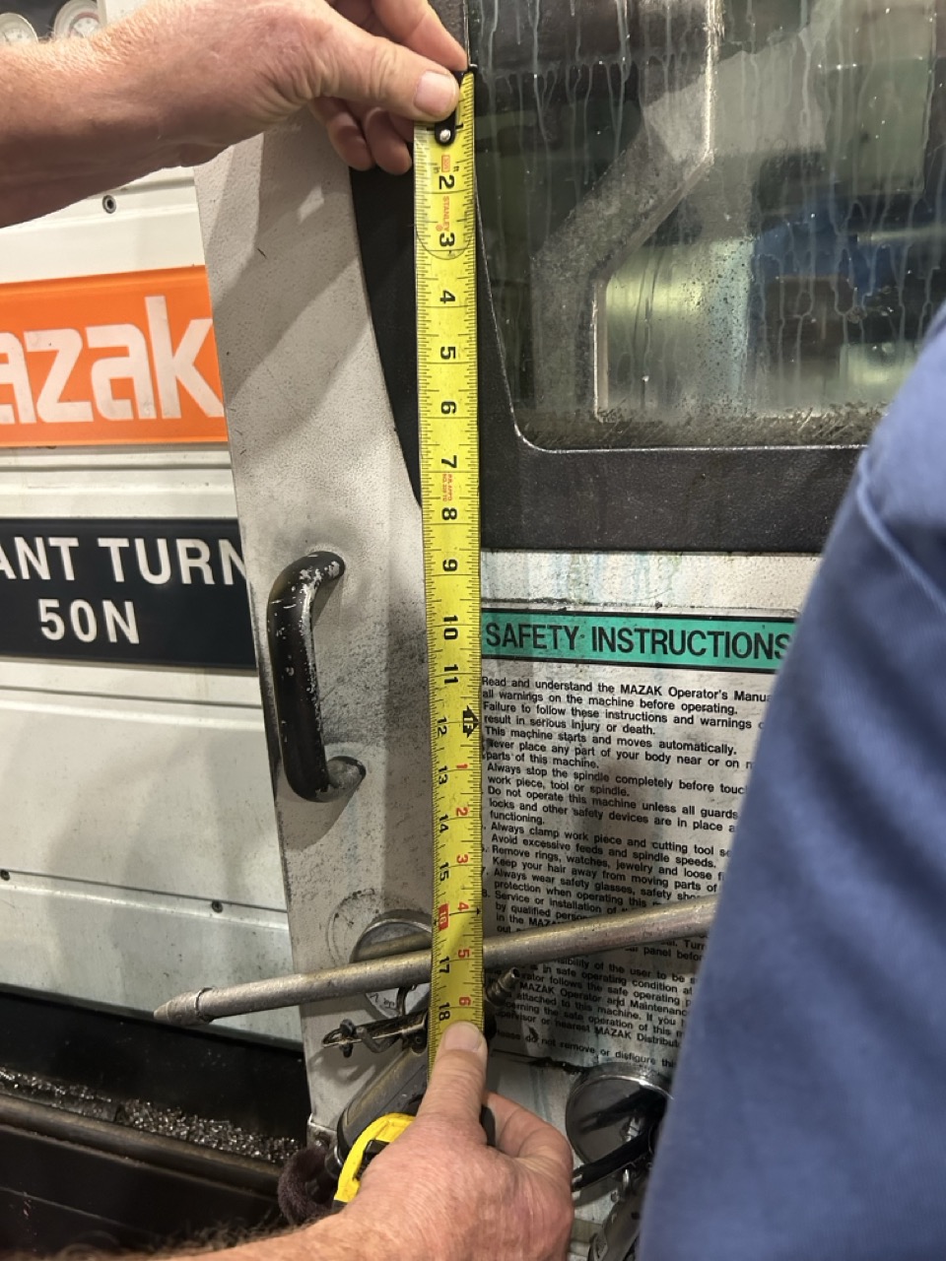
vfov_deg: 67.3
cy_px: 630
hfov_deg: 53.1
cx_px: 473
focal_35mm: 26
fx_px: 947
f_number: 1.5
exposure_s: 1/60
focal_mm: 5.7
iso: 500
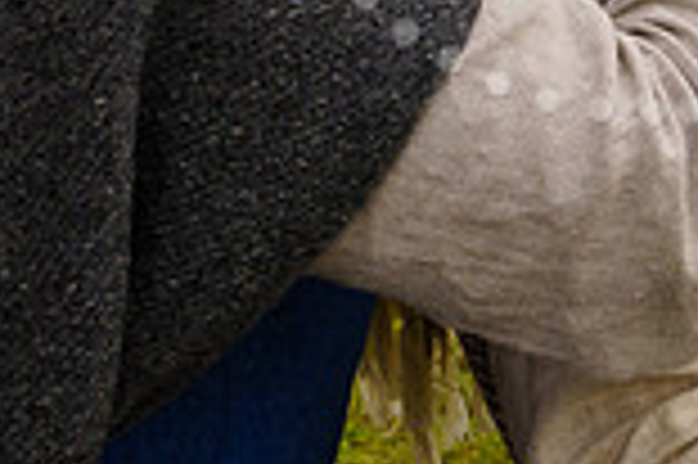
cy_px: -313
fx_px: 2828
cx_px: 653
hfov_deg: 13.9
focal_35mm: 146
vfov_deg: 9.0
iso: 160
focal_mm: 26
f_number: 8
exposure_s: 1/200
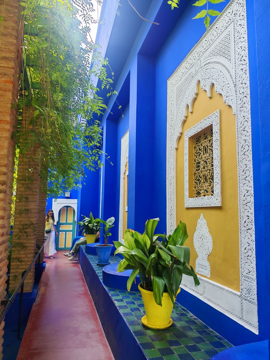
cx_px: 135
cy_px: 180
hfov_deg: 56.8
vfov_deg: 71.6
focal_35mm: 24
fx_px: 250
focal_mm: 6.83
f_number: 2
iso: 100
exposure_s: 1/440
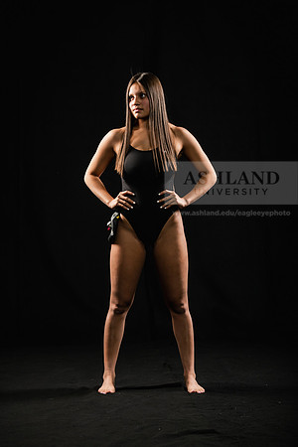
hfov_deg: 14.9
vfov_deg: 22.1
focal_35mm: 92
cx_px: 149
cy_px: 224
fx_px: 1142
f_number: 5.6
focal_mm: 92
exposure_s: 1/250
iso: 320
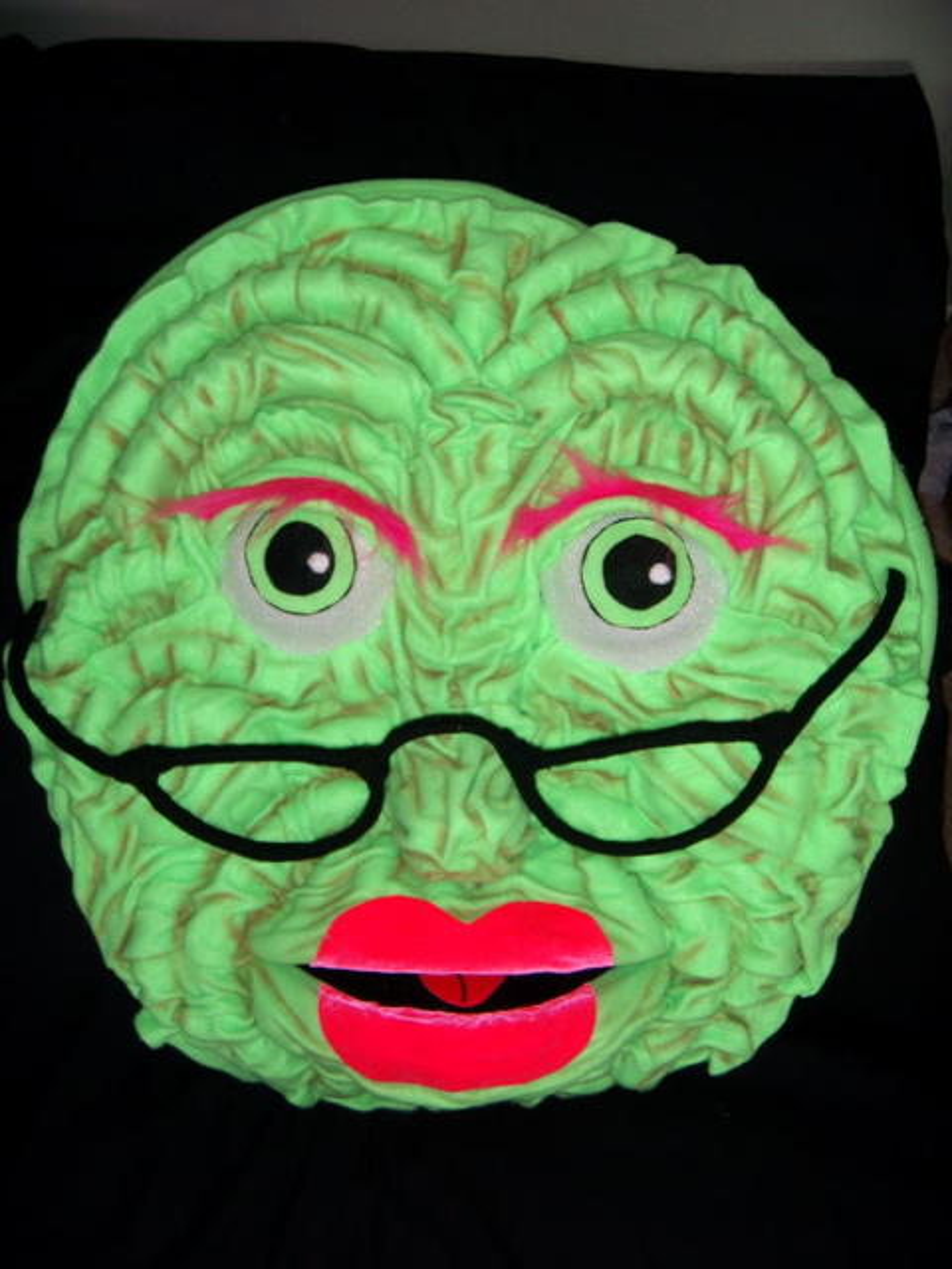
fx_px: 1393
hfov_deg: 37.7
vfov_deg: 49.0
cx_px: 476
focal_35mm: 38
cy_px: 634
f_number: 3.5
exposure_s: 1/60.2
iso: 64
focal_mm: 6.4
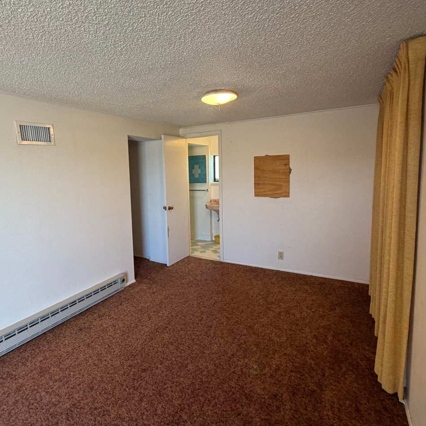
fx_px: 278
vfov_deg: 74.7
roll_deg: +2.2
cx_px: 176
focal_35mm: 20
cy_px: 199
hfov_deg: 74.2
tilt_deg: -4.7
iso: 200
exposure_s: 1/60
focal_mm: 2.22
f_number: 2.2
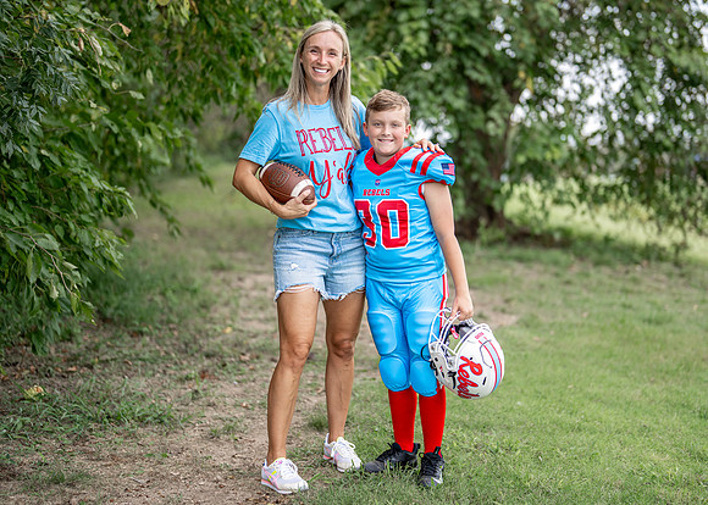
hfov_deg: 31.0
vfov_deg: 22.4
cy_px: 231
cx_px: 380
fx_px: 1277
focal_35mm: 64
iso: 100
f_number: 1.2
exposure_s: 1/2000
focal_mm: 50
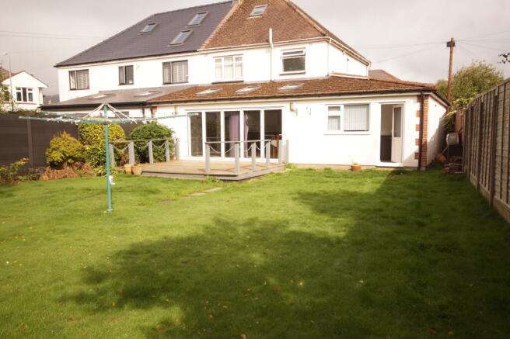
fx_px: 425
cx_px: 255
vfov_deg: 43.6
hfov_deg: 61.9
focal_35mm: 30
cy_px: 170
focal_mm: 20
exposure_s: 1/160
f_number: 6.3
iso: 100
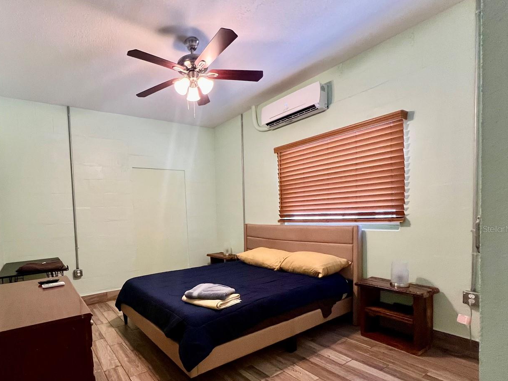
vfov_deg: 73.9
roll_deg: +2.9
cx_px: 190
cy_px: 229
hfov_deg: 89.2
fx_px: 249
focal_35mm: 17
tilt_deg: -2.9
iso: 320
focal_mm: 1.57
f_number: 1.8
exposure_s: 1/60
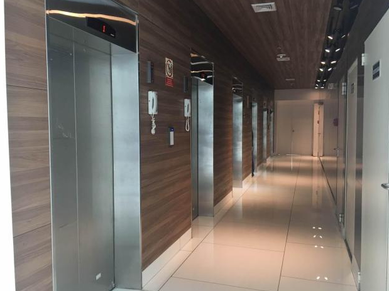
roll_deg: -1.0
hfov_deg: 60.0
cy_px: 143
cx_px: 189
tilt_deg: -3.0
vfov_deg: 46.8
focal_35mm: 30
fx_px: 337
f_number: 2.2
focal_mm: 4.15
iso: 100
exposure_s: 1/30
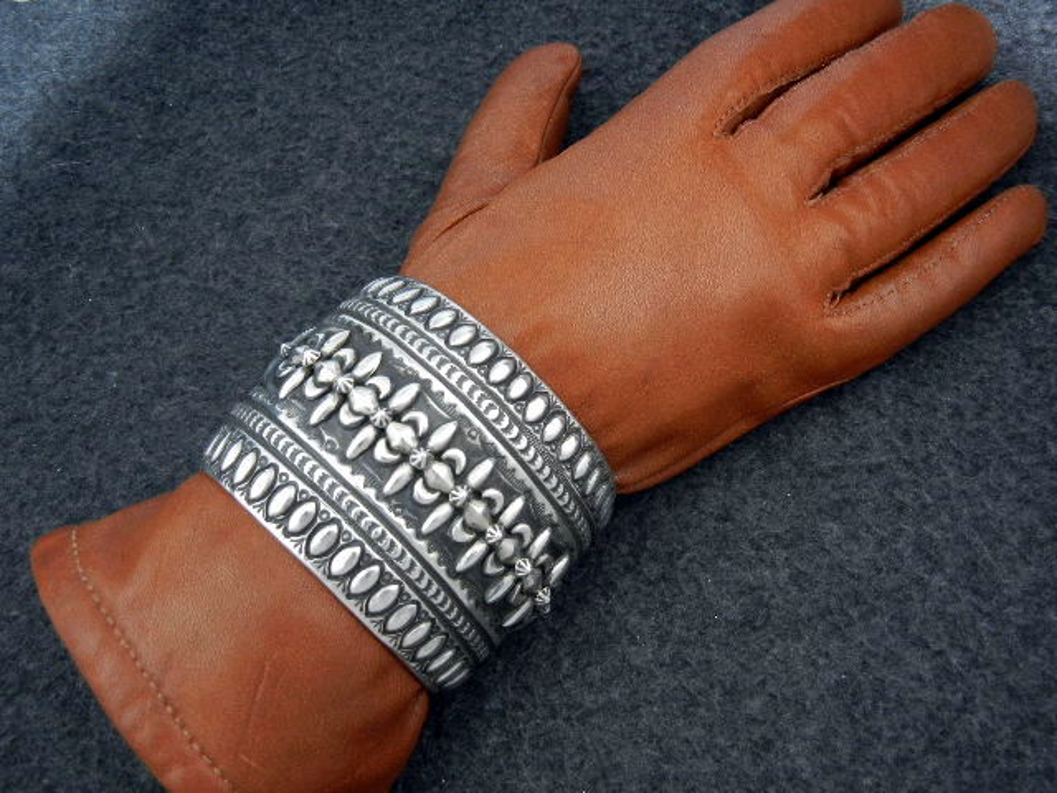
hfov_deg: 47.9
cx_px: 528
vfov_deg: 36.8
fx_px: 1191
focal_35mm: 39
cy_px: 396
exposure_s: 1/20.1
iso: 400
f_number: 3.7
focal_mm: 7.1
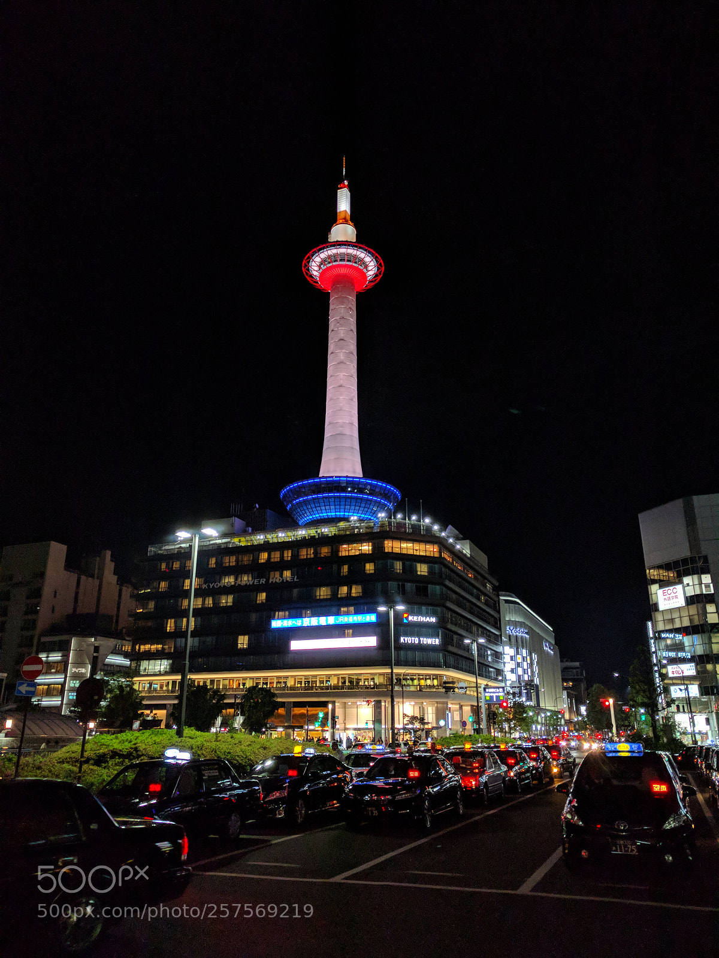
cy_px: 479
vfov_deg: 67.3
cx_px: 360
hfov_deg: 53.1
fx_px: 720
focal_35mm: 26
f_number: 2
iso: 281
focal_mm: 4.67
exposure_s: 1/86.9
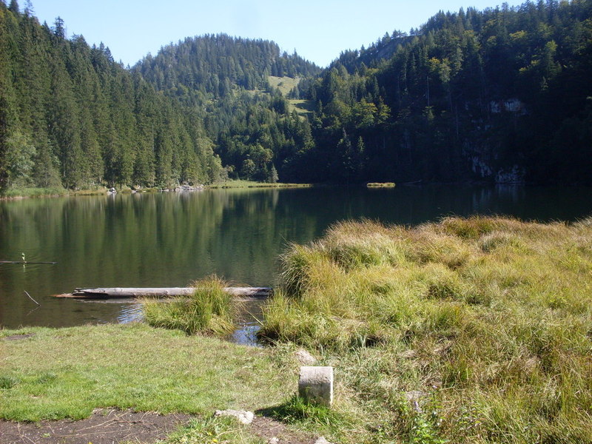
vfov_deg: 37.7
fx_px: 650
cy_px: 222
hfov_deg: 49.0
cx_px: 296
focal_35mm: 38
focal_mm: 6.3
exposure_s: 1/60
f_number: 8.4
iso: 80
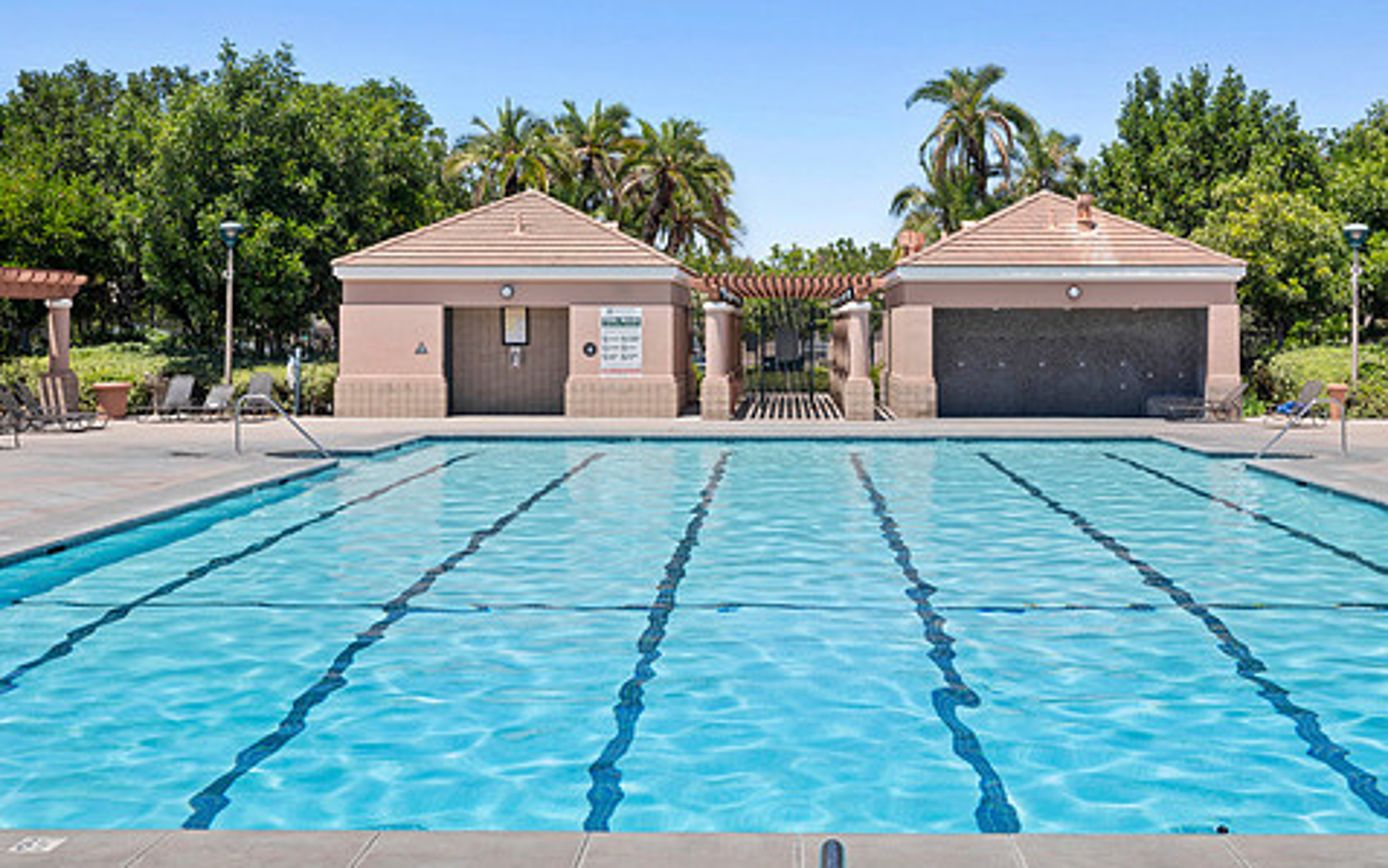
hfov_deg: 47.1
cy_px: 325
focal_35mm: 42
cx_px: 767
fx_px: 1589
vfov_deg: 30.4
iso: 100
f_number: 9
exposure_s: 1/125
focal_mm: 34
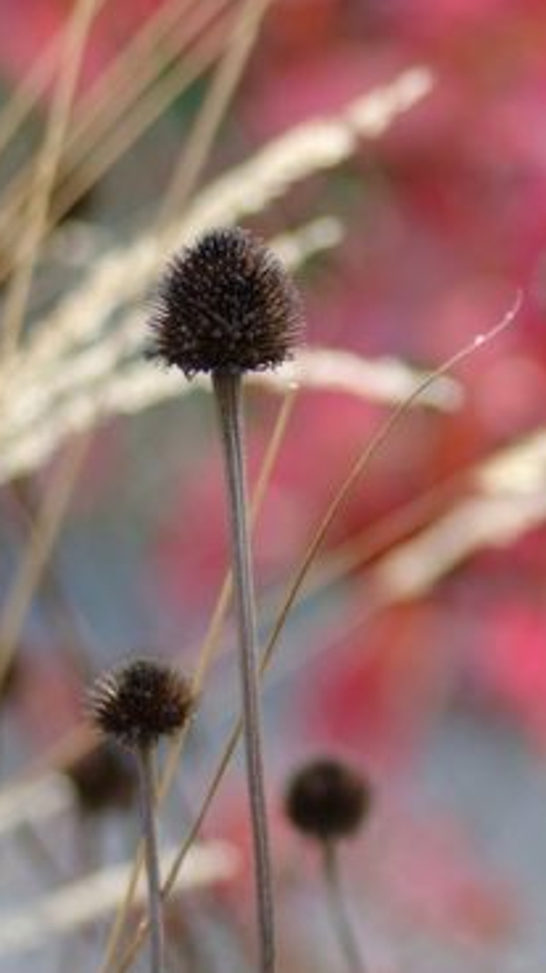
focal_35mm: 326
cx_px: 872
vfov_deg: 6.6
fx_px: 8408
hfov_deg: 3.7
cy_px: 456
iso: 100
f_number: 2.8
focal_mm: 100
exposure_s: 1/160
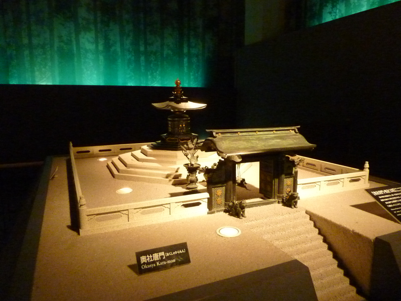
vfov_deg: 54.9
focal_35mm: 25
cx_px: 200
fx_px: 290
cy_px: 150
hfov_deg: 69.4
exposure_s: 1/25
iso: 800
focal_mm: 4.1
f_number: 3.3
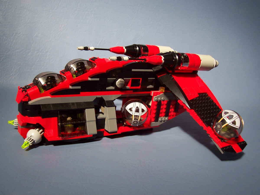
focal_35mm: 37
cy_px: 98
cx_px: 130
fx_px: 278
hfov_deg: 50.1
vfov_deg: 38.7
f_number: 2.8
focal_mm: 5.6
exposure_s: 1/250
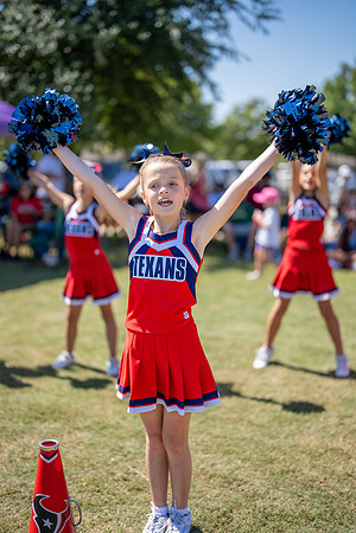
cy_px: 266
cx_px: 178
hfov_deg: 27.0
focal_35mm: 50
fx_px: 742
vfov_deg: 39.6
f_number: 1.2
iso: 160
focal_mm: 50
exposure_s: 1/6400
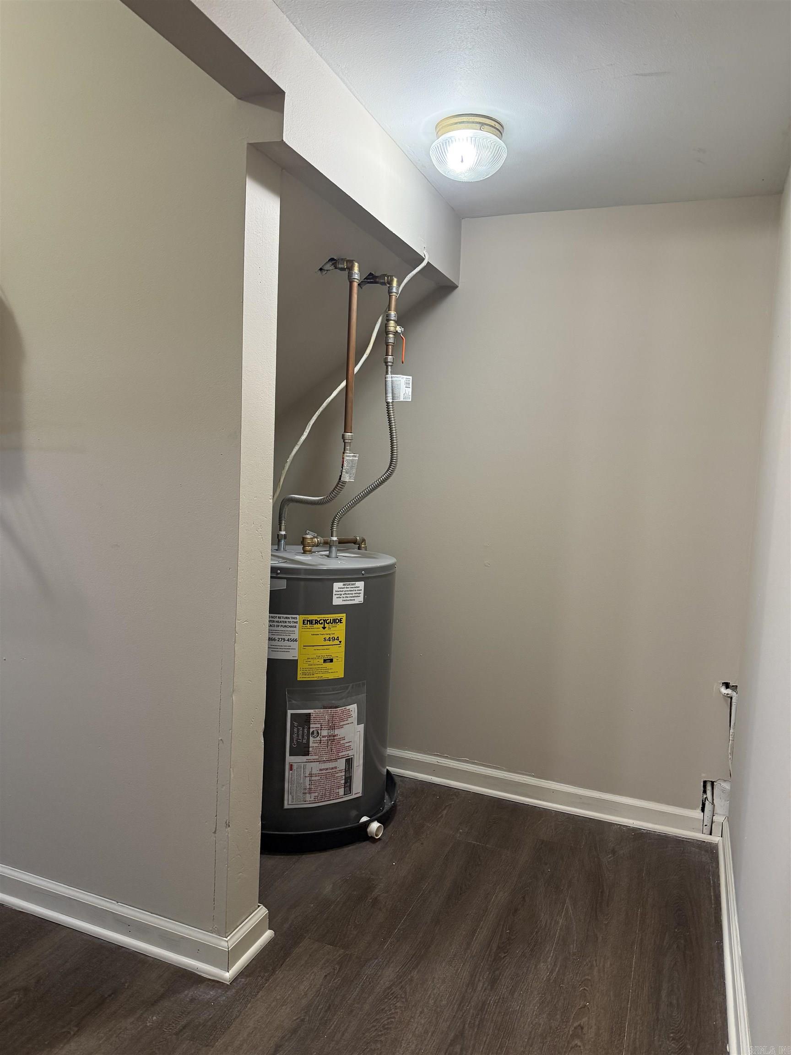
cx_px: 396
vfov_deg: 71.6
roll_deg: -3.3
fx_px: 731
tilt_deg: -4.0
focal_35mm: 24
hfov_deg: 56.8
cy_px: 528
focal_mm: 6.76
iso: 250
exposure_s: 1/60
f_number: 1.78
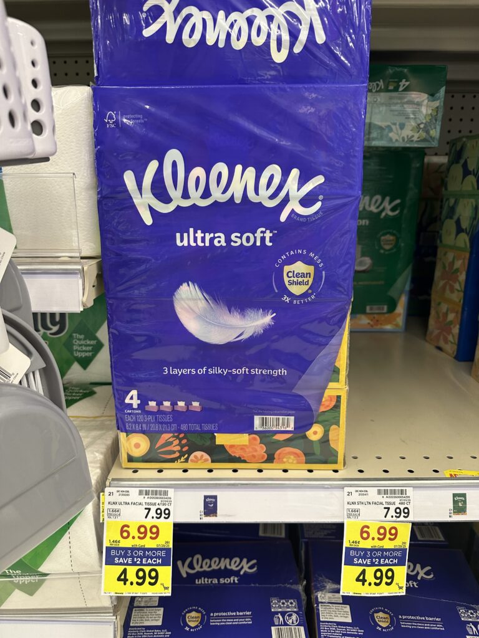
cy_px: 319
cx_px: 240
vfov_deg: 71.6
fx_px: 443
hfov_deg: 56.8
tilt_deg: -16.6
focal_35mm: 24
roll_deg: +0.9
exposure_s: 1/62
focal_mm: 6.86
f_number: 1.78
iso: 200
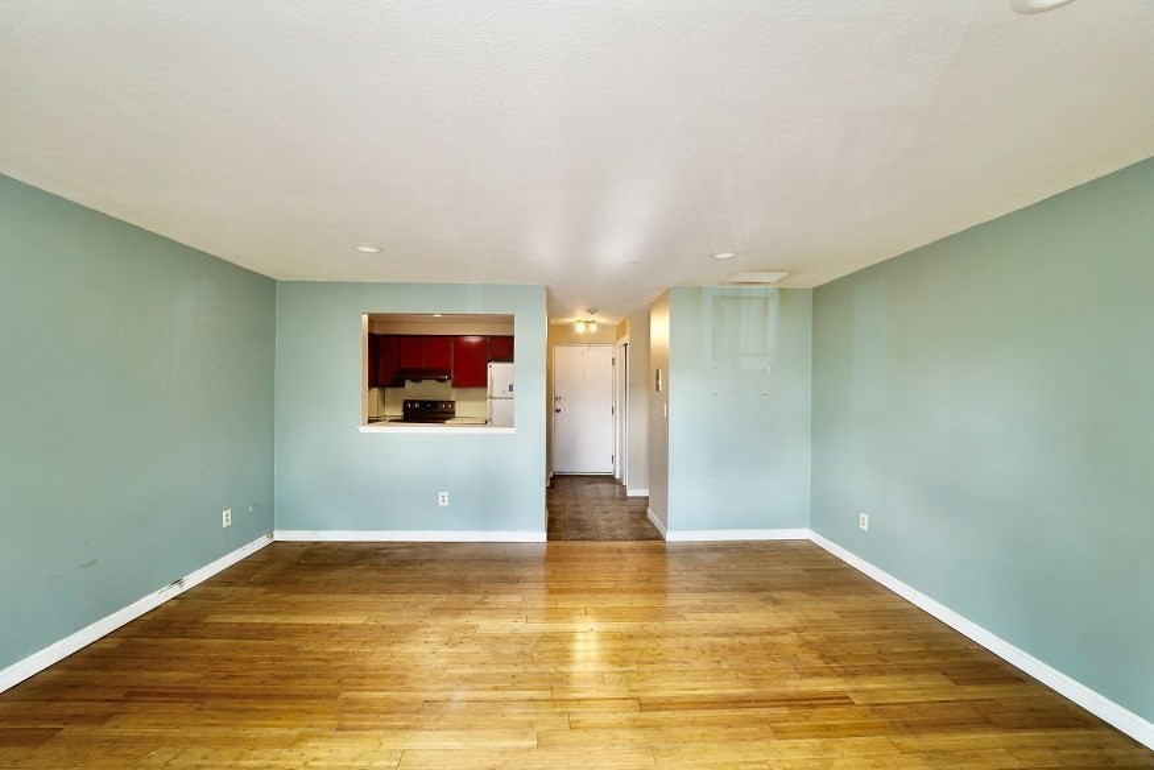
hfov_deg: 104.2
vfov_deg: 81.3
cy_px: 385
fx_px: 449
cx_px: 577
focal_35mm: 14
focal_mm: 14
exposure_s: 1/160
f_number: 4
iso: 800
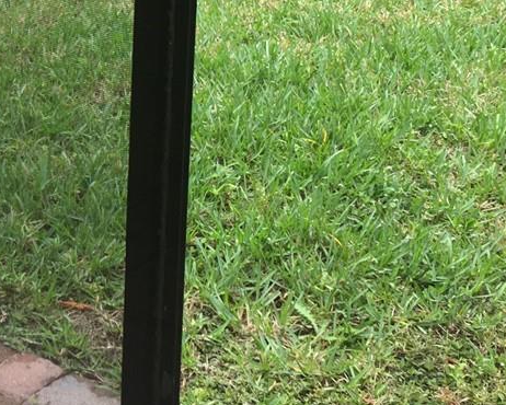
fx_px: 1468
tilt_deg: -14.2
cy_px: -97
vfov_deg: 15.1
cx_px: 7
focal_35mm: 98
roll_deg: -1.2
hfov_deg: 19.0
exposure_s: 1/120
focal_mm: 4.15
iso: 40
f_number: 2.2
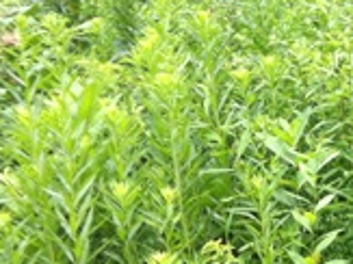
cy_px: 162
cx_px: 598
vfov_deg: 10.7
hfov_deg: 13.1
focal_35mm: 139
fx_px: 1416
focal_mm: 3.85
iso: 80
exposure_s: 1/176
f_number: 2.8
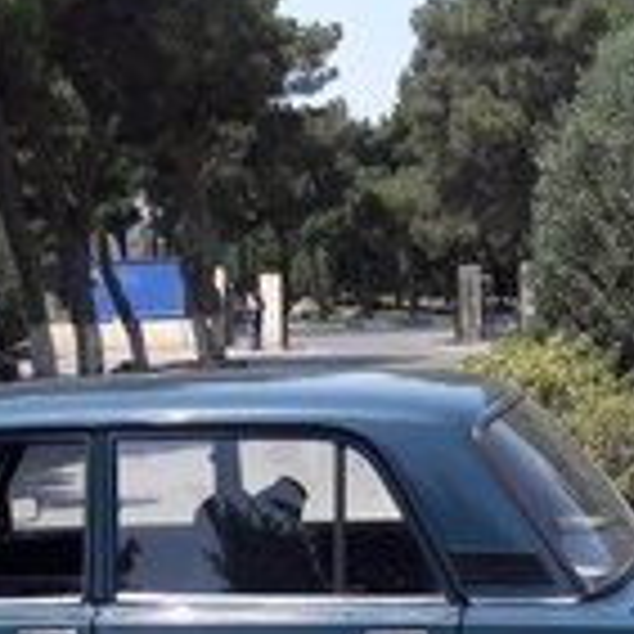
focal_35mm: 87
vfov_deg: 18.8
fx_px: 1803
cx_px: 202
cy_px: 769
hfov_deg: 19.9
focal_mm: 3.7
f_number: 1.9
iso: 40
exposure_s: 1/1124
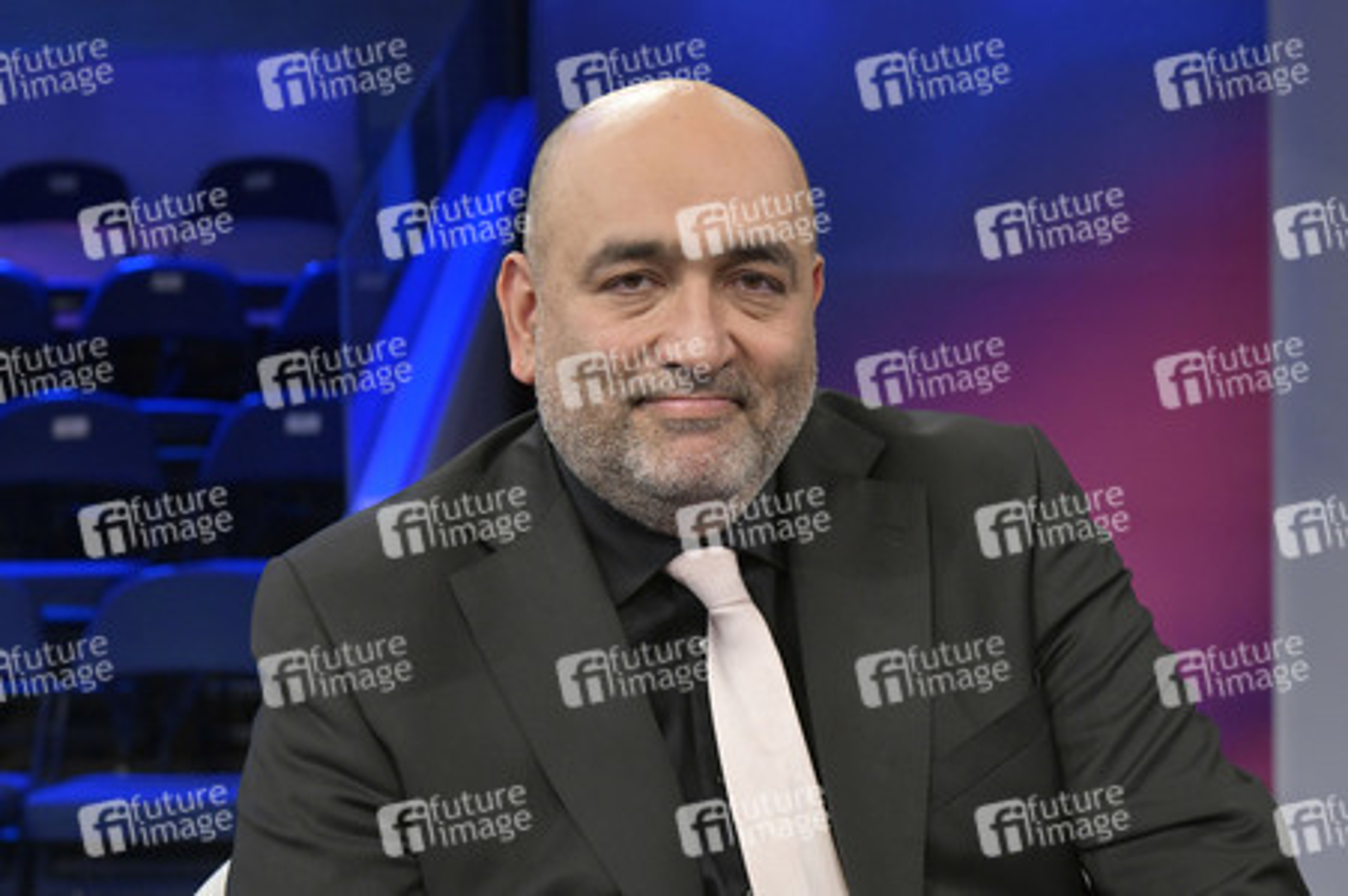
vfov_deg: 22.6
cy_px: 448
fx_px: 2245
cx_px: 674
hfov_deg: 33.4
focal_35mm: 60
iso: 2500
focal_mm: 60
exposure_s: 1/200
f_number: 5.6
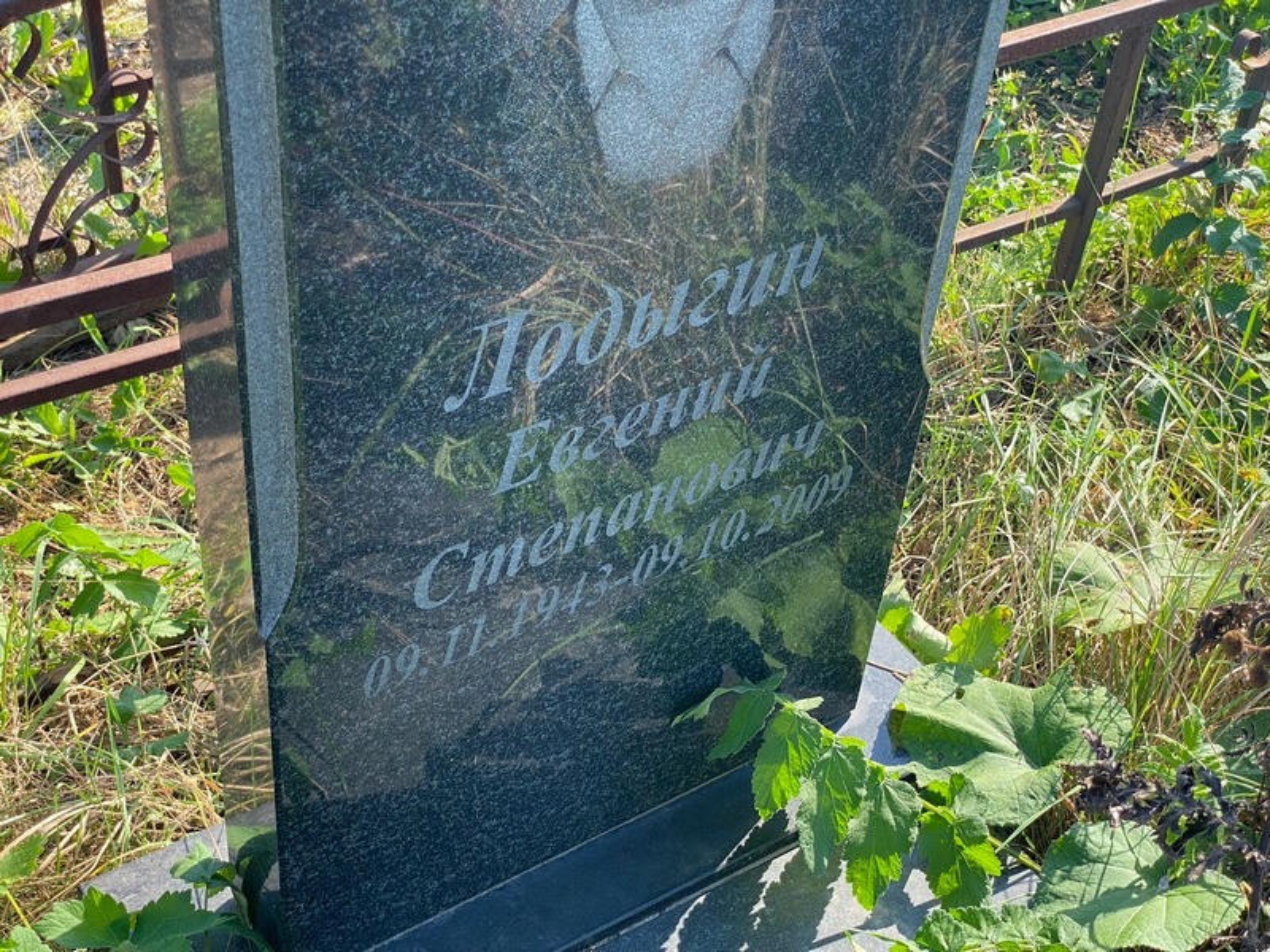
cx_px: 635
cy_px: 476
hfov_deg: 36.8
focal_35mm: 52
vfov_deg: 28.0
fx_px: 1908
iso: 20
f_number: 2
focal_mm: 6
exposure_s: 1/381
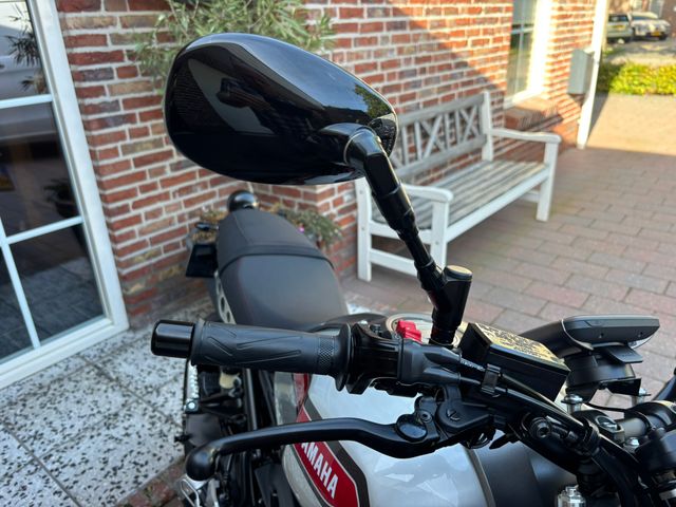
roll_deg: +2.1
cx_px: 338
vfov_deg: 53.1
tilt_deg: -23.4
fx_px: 508
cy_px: 254
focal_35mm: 26
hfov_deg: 67.3
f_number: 1.6
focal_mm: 5.96
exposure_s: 1/121
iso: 32
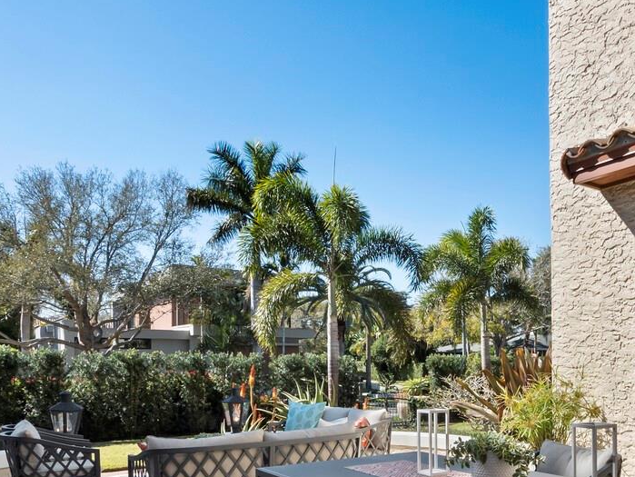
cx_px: 446
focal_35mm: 32
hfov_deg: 55.0
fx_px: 587
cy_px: 366
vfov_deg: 42.6
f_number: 11
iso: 320
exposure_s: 1/80
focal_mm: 7
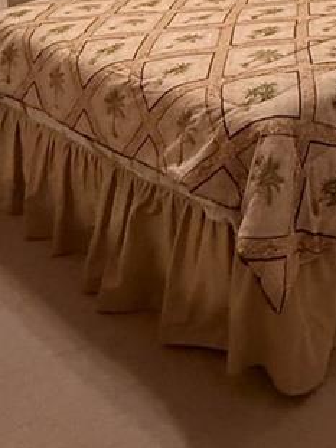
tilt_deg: -2.0
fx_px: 699
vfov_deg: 28.9
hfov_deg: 24.2
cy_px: -134
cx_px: 418
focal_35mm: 54
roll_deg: +1.1
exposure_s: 1/60
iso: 640
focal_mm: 2.22
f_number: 2.2
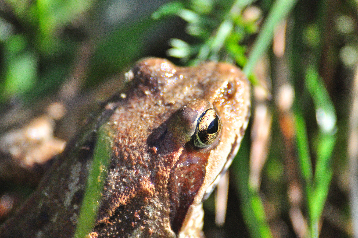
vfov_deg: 3.0
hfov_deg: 4.6
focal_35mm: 450
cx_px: 179
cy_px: 119
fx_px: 4469
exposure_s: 1/4000
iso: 2500
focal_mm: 300
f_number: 5.6
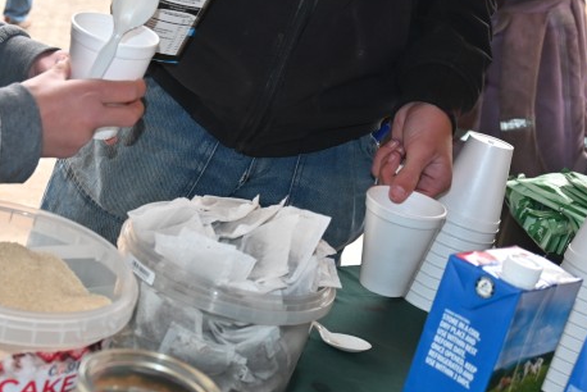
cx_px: 195
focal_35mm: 61
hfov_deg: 32.5
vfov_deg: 22.2
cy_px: 141
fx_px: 998
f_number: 4.5
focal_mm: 26.5
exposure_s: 1/100
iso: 400
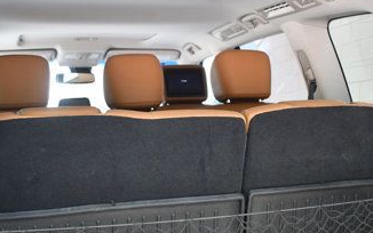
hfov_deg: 34.0
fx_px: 610
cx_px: 197
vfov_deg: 21.3
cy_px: 195
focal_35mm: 60
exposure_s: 1/125
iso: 900
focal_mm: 20
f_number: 3.8
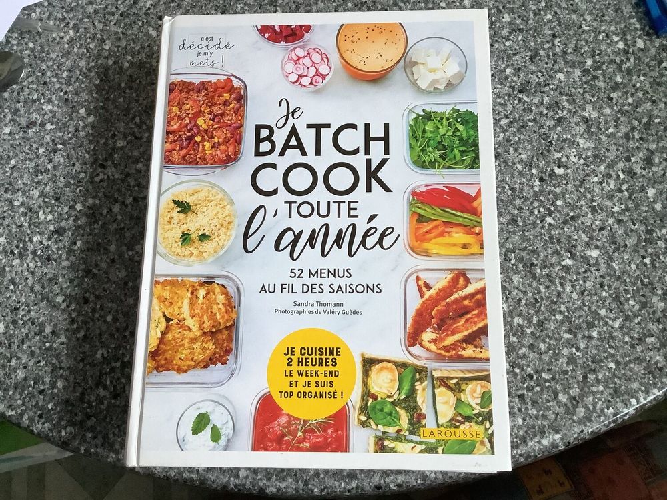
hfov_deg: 58.4
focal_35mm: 31
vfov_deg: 45.4
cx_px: 334
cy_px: 250
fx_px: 597
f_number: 2.4
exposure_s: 1/40
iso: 400
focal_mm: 3.3
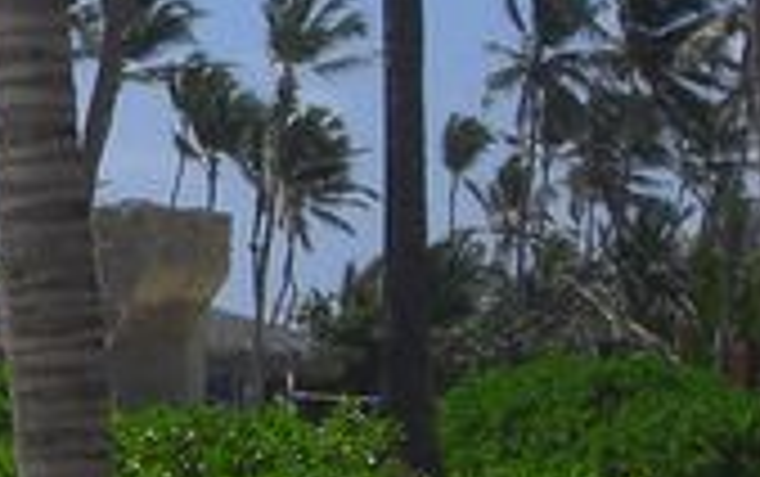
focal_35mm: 244
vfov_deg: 5.4
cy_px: 176
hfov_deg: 8.5
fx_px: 5059
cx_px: -130
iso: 64
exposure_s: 1/320
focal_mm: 6.2
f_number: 8
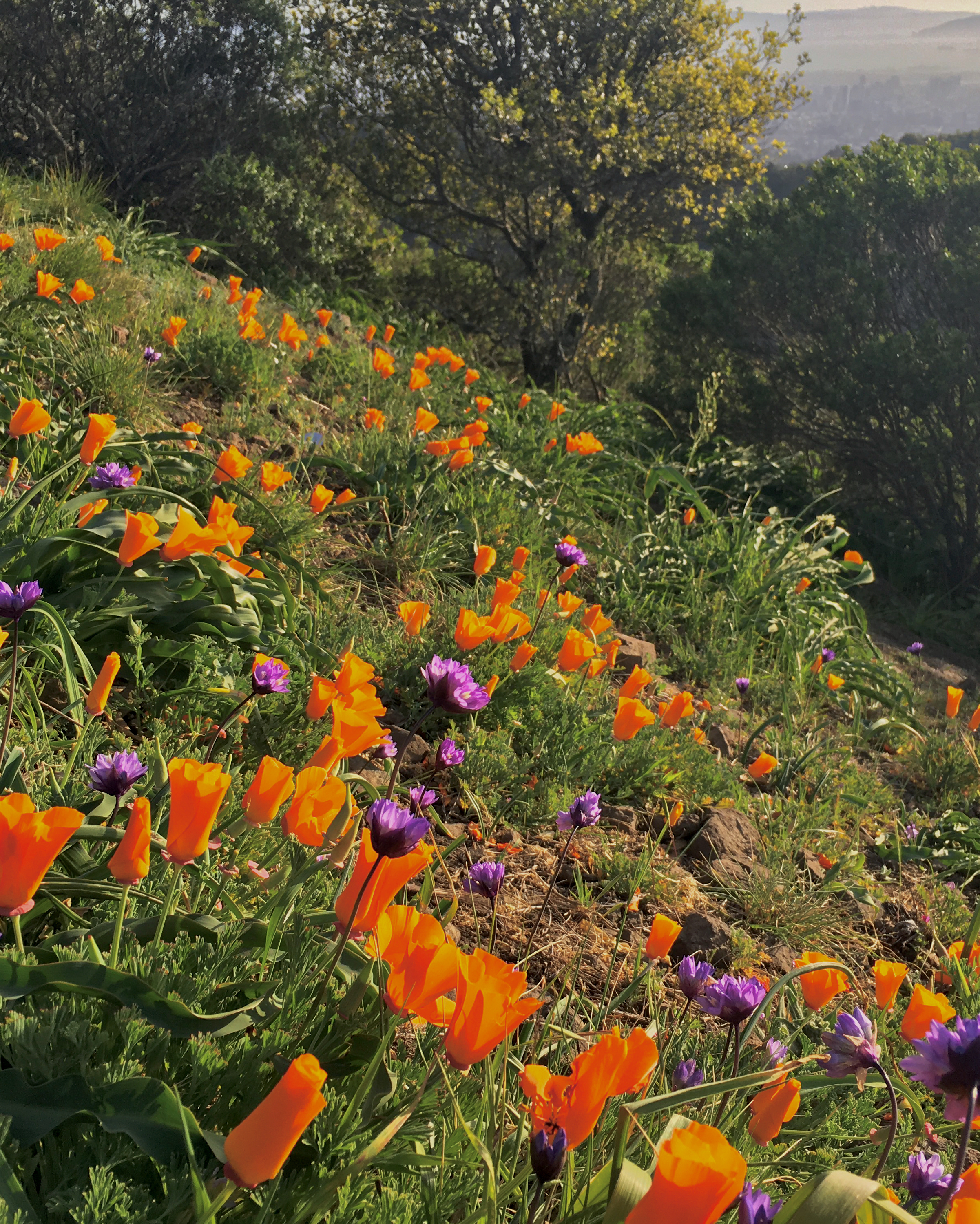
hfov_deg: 39.2
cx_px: 513
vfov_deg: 47.9
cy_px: 613
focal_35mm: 38
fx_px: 1377
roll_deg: +1.0
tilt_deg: -22.0
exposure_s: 1/610
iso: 25
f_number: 2.2
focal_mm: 4.15
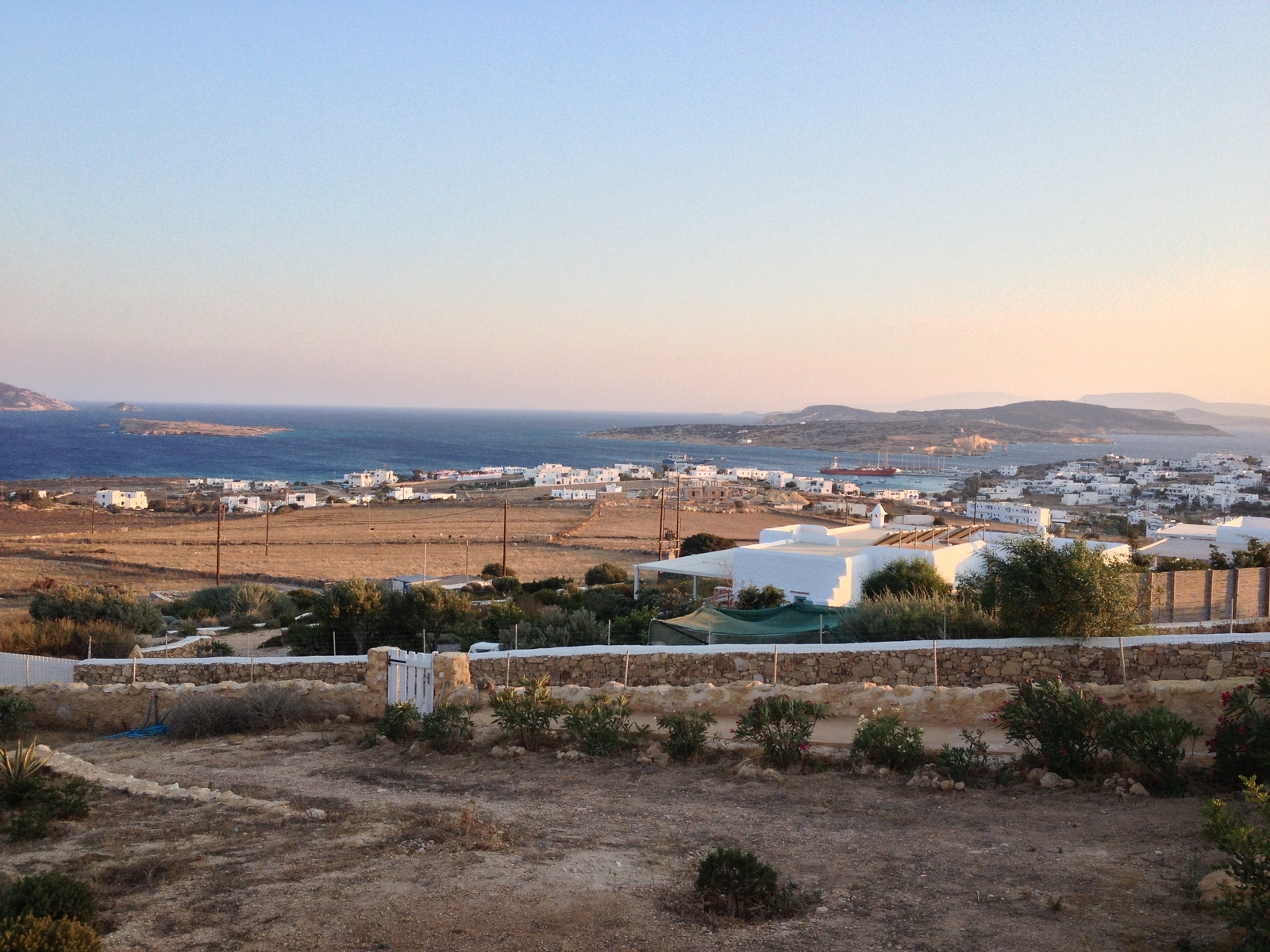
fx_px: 1284
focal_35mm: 35
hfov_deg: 52.6
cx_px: 635
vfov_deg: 40.7
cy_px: 476
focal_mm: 4.28
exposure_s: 1/345
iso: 50
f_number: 2.4
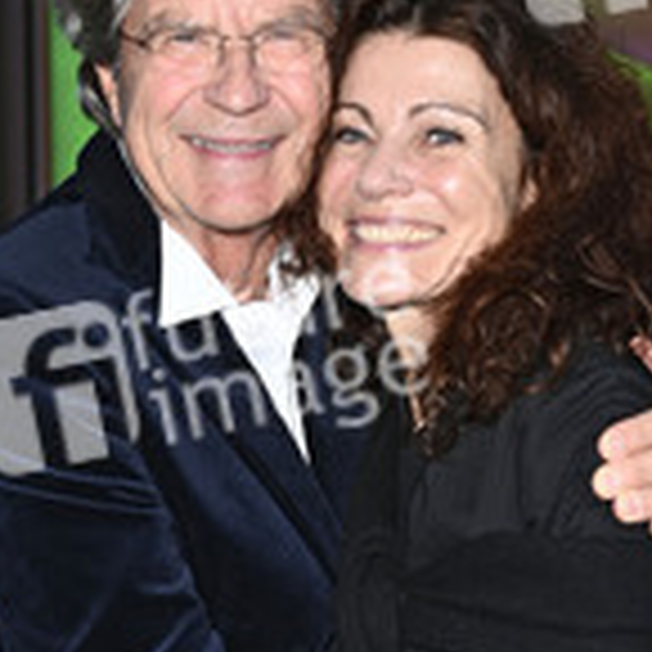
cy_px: 594
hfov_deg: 19.5
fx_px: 1897
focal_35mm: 89
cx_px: 328
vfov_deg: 19.1
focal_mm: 38
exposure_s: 1/100
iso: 500
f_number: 3.5
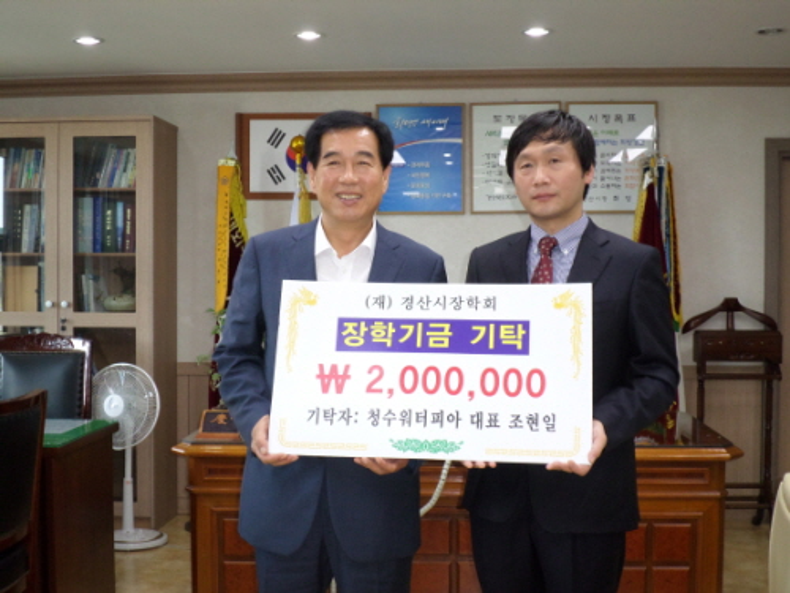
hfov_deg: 43.9
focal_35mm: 43
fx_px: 981
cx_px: 395
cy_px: 296
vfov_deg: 33.6
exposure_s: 1/45
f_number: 3.2
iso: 200
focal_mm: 7.8
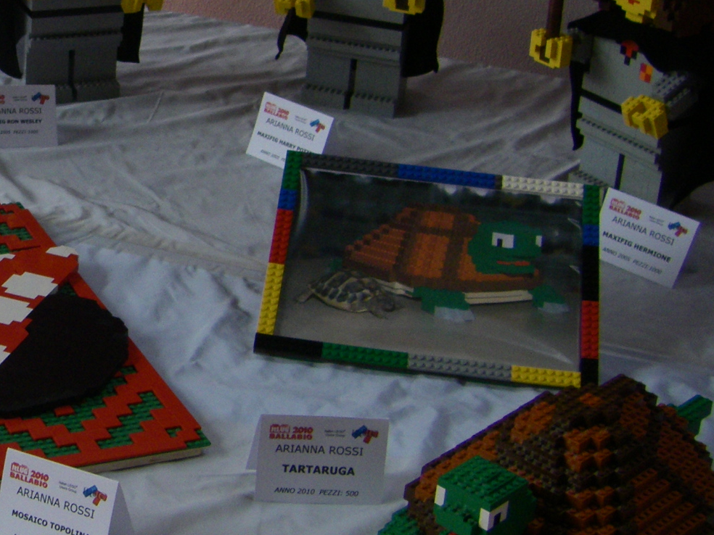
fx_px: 1836
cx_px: -7
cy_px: 183
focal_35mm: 89
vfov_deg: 16.6
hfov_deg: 21.2
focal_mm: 6.3
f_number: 3.5
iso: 200
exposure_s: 1/50
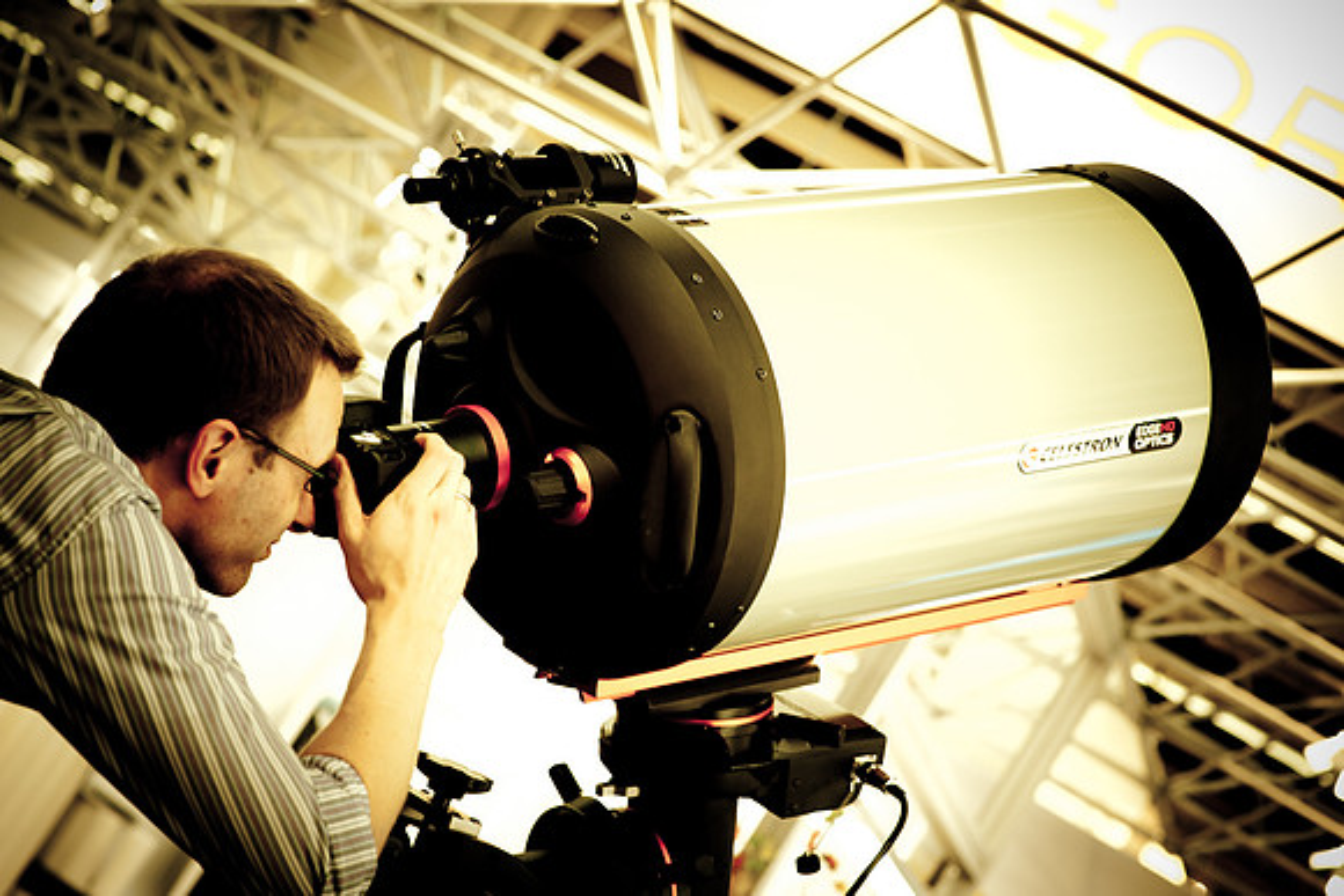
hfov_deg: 23.9
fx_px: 3174
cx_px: 672
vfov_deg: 16.1
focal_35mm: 85
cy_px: 448
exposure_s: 1/50
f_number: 5.6
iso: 1250
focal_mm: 85
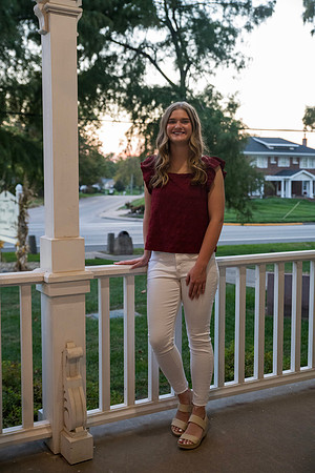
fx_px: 591
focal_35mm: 45
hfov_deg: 29.9
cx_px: 158
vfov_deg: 43.6
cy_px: 236
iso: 2000
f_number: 3.5
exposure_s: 1/160
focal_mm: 45
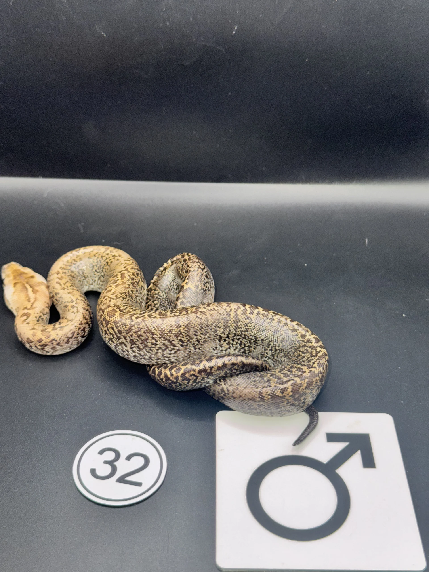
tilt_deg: -40.0
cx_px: 214
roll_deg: -2.6
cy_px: 286
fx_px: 793
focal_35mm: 48
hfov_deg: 30.3
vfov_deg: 39.7
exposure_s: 1/127
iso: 50
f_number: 1.78
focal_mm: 6.76
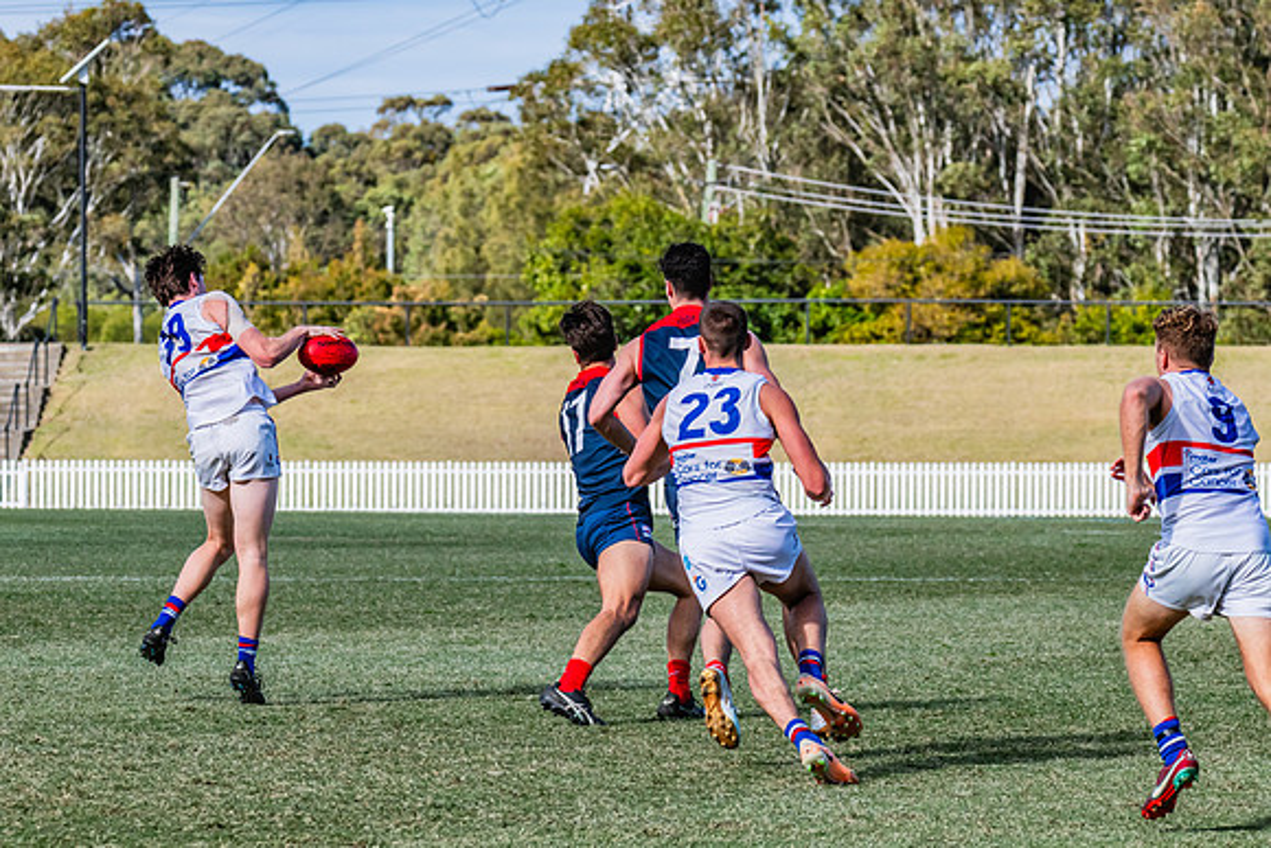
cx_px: 526
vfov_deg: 5.9
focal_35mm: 232
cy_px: 360
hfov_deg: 8.9
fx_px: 8196
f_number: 9
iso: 800
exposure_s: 1/1600
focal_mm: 195
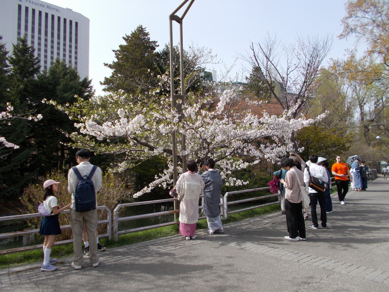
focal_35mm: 26
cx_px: 194
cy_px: 146
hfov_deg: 67.3
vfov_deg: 53.1
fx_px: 292
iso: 80
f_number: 3.2
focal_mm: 4.6
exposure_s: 1/640
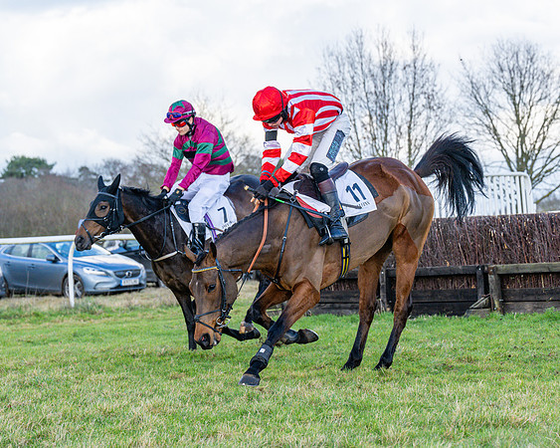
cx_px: 337
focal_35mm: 106
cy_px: 209
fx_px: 1762
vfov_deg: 14.5
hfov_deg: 18.0
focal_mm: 70
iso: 500
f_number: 4
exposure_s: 1/2000
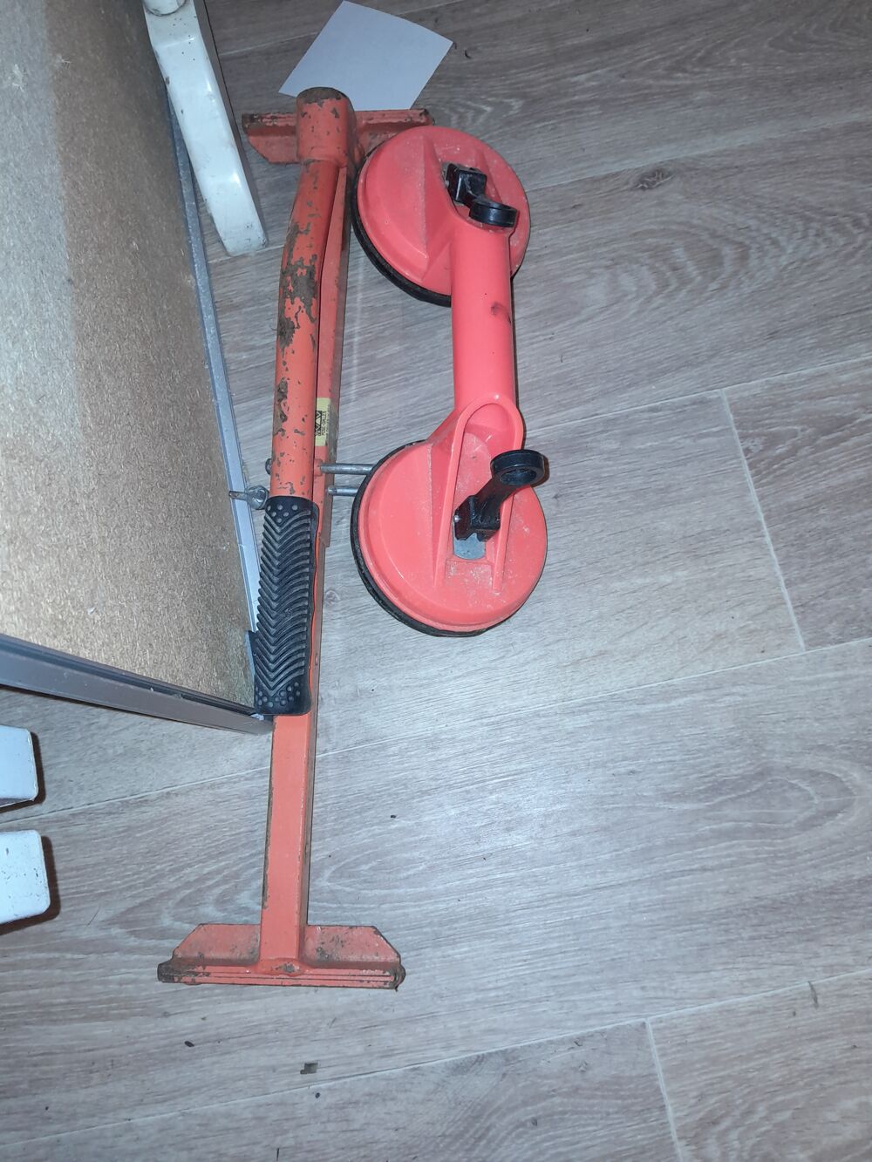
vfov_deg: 67.3
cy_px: 581
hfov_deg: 53.1
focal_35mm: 26
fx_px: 873
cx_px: 436
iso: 200
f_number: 1.8
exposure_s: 1/50
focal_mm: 3.98
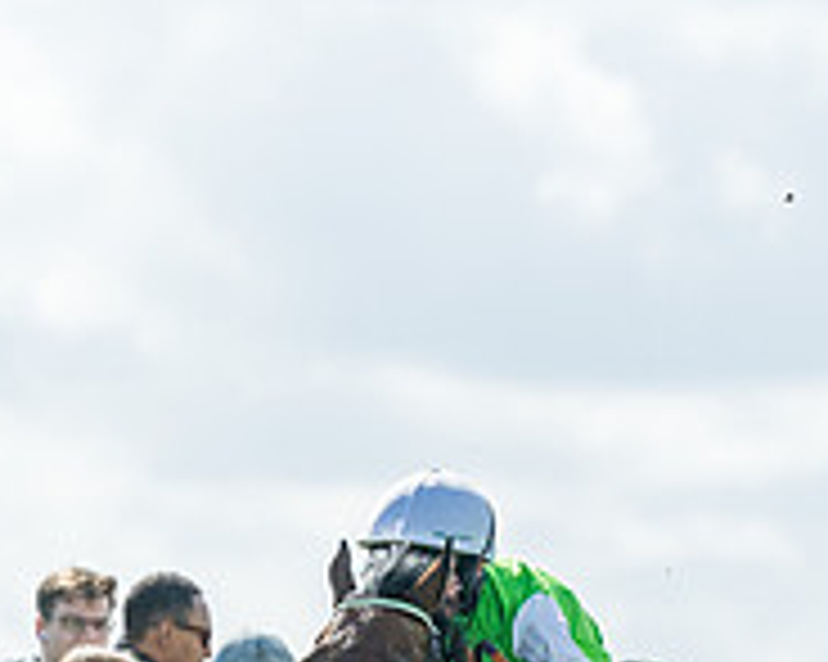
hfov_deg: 2.7
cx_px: 647
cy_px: 986
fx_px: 17733
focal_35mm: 724
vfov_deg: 2.1
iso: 400
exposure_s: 1/4000
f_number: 4
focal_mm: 155
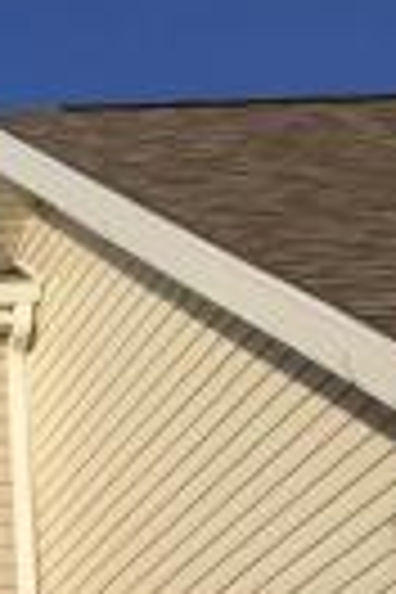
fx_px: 2409
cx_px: -976
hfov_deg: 7.6
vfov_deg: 13.1
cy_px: 950
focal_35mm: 146
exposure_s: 1/3597
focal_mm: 4.15
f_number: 2.2
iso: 32
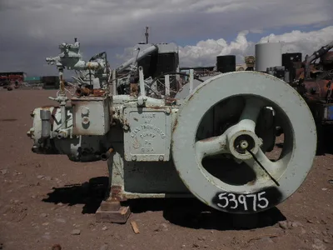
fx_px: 337
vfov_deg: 40.7
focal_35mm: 35
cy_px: 125
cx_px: 166
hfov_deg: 52.6
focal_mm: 6.1
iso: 64
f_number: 9.1
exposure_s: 1/400
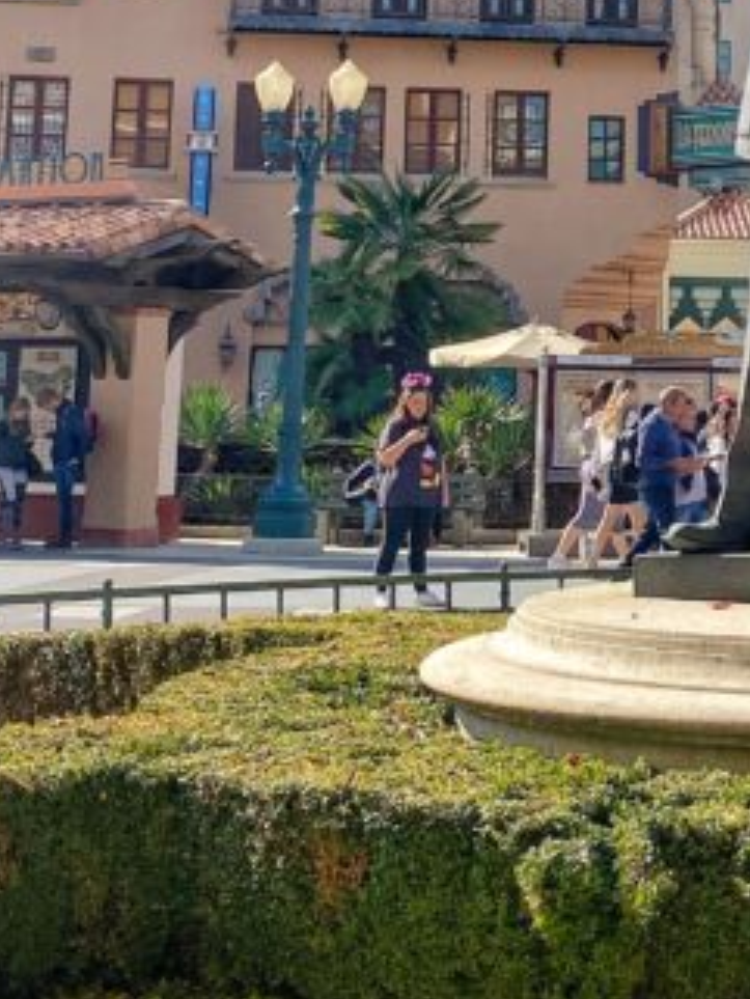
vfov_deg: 22.7
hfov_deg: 17.4
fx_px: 2396
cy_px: 6
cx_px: 756
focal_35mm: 83
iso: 32
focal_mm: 4.25
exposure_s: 1/3040
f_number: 1.8
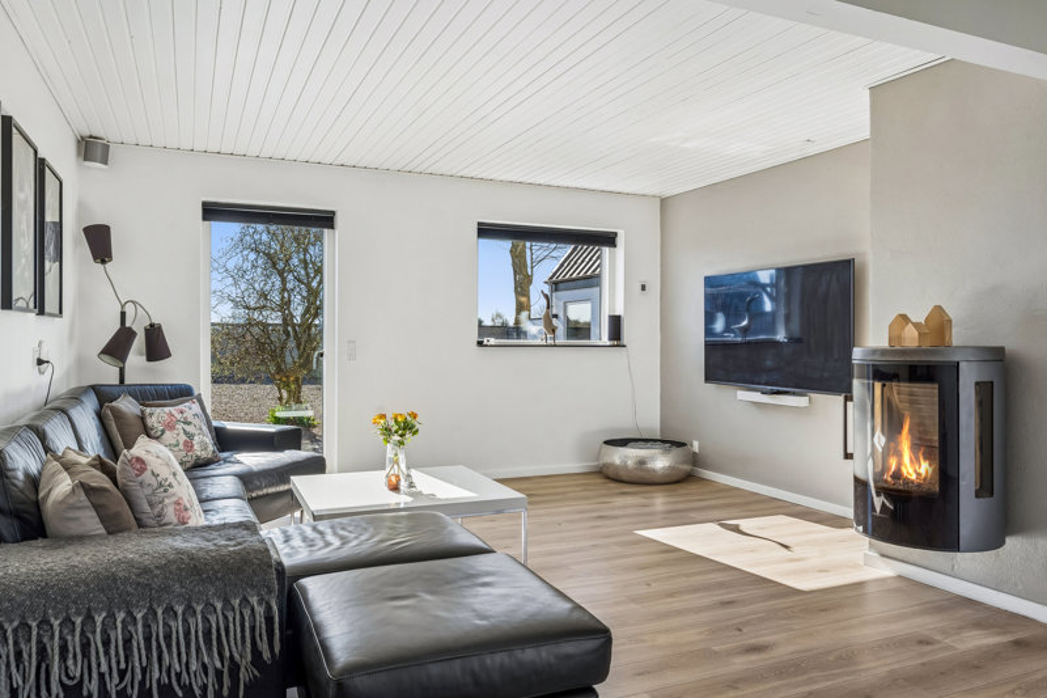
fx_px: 741
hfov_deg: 70.4
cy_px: 349
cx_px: 524
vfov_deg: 50.4
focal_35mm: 26
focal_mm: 25.5
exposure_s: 1/80
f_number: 8
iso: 200
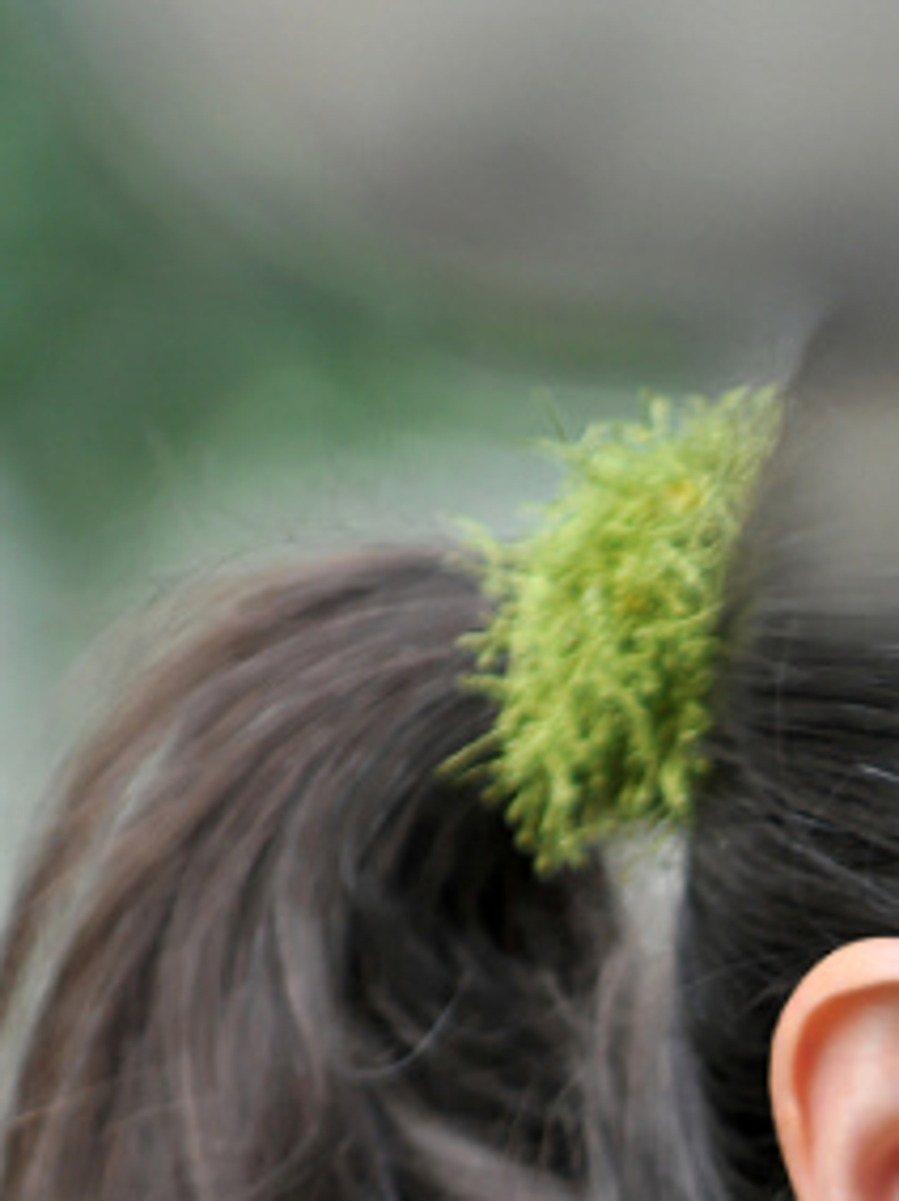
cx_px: 1592
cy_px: 1205
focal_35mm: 921
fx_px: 31916
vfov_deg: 2.2
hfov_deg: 1.6
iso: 200
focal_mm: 200
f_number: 2.8
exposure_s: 1/250
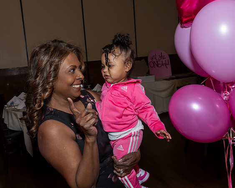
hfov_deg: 46.4
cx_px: 128
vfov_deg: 37.8
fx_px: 274
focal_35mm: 39
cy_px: 88
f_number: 7.1
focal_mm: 22
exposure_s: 1/250
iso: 640
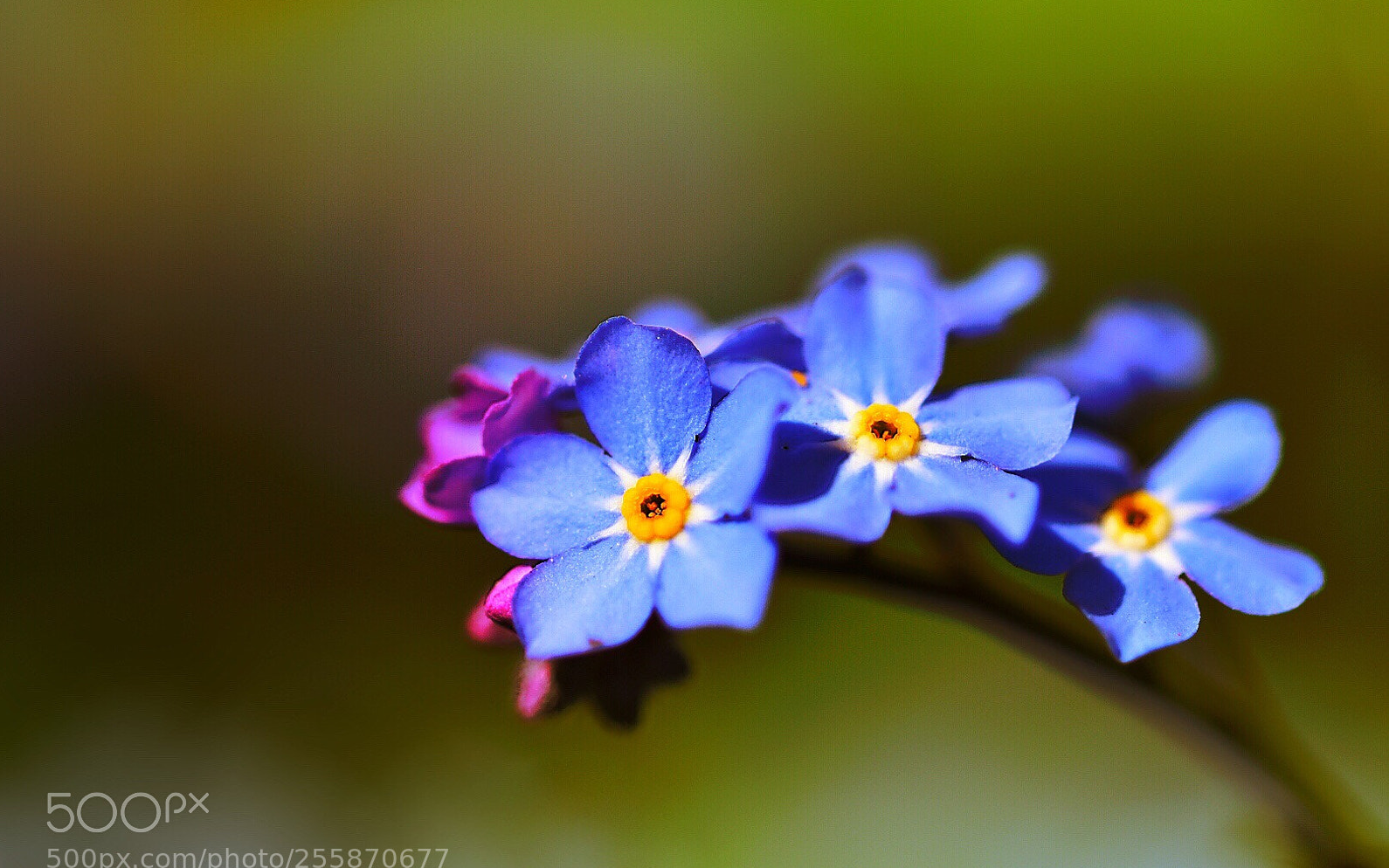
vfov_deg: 8.1
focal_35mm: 162
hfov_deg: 13.0
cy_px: 462
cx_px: 691
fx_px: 6114
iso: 400
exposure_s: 1/4000
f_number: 4.5
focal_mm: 105
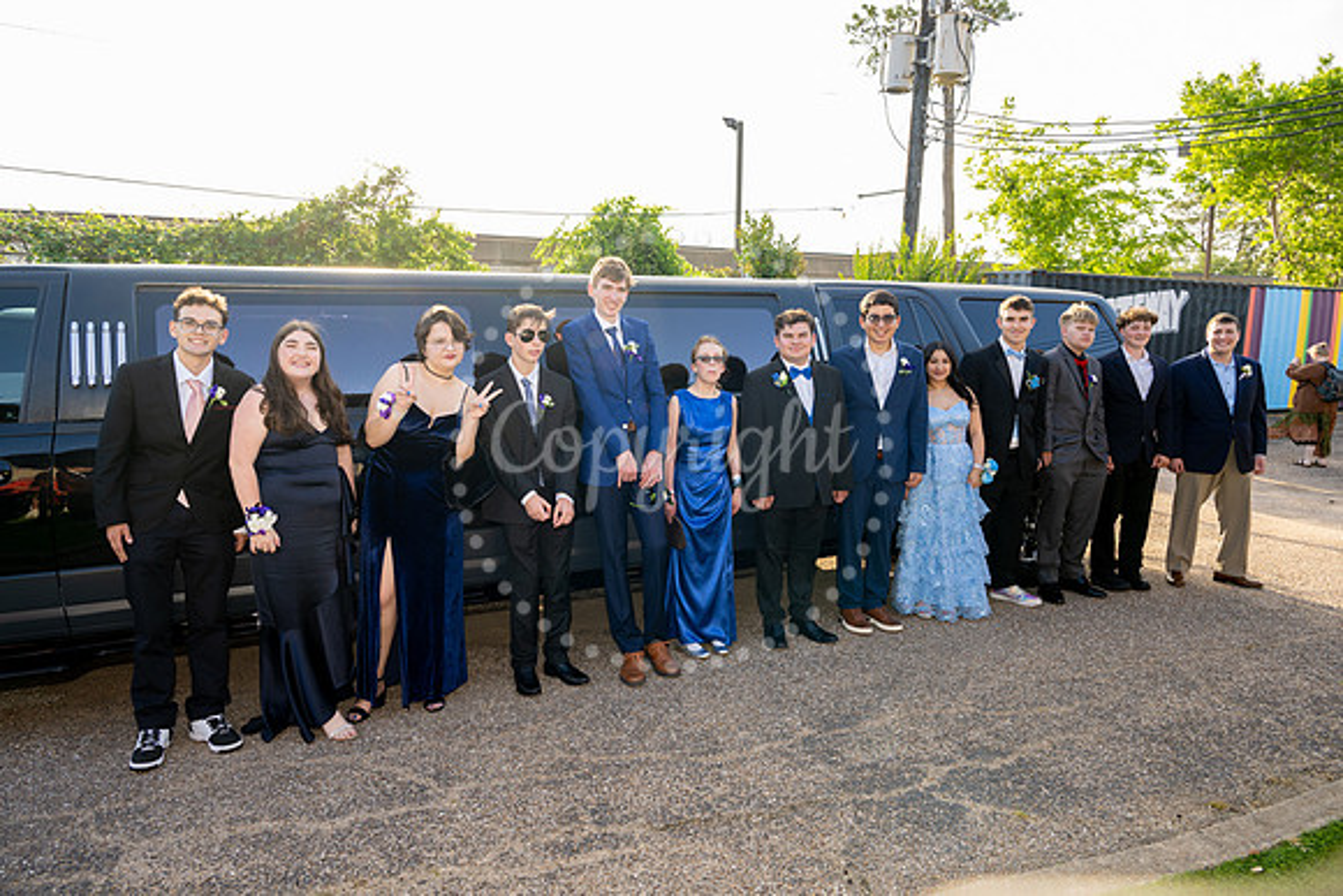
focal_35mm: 24
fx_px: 896
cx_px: 672
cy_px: 448
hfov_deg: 73.7
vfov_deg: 53.2
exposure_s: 1/200
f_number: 5.6
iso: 320
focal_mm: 24
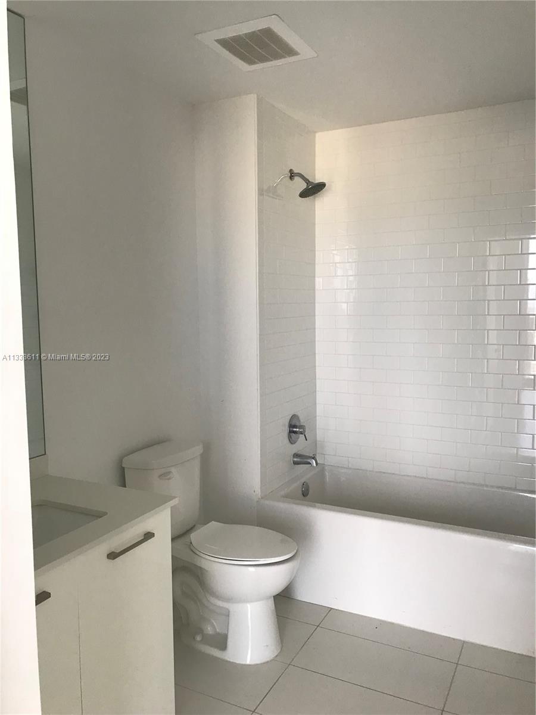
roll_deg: +0.3
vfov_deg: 63.4
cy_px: 358
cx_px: 268
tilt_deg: -5.3
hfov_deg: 49.7
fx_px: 578
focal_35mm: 28
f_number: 1.8
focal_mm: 3.99
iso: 25
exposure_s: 1/40
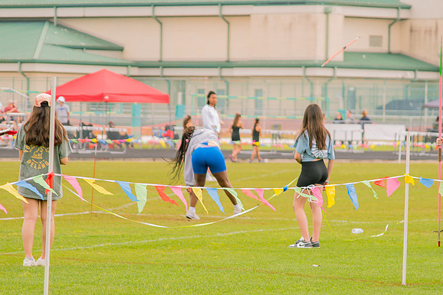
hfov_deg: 8.1
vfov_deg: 5.4
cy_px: 156
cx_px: 251
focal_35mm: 255
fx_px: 3133
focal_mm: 120
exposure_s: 1/200
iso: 200
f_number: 4
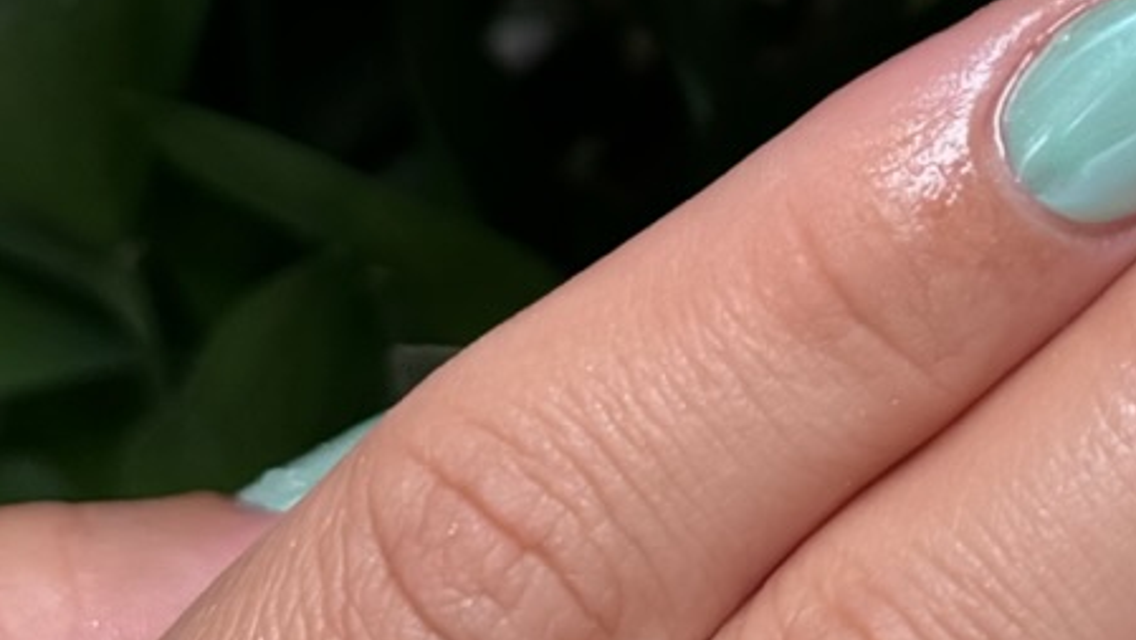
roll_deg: -35.4
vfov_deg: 8.1
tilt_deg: +6.9
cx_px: 1192
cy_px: -162
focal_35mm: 149
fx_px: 4490
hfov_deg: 14.2
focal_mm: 6.76
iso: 50
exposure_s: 1/187
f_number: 1.78
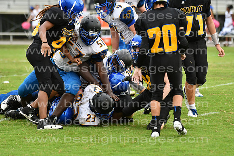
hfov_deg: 9.8
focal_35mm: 210
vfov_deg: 6.5
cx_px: 117
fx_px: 1365
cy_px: 78
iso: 800
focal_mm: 140
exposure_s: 1/1600
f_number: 3.5
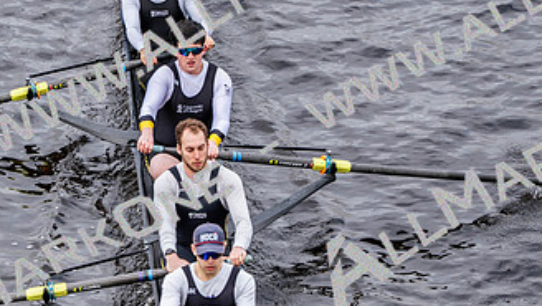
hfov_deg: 5.8
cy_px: 156
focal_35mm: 370
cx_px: 185
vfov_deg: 3.3
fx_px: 5321
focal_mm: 200
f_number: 2.8
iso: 320
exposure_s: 1/2000
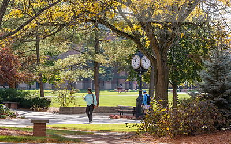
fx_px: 837
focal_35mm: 133
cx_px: 100
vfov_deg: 9.8
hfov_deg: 15.7
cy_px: 43
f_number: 8
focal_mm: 90
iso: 250
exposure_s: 1/200
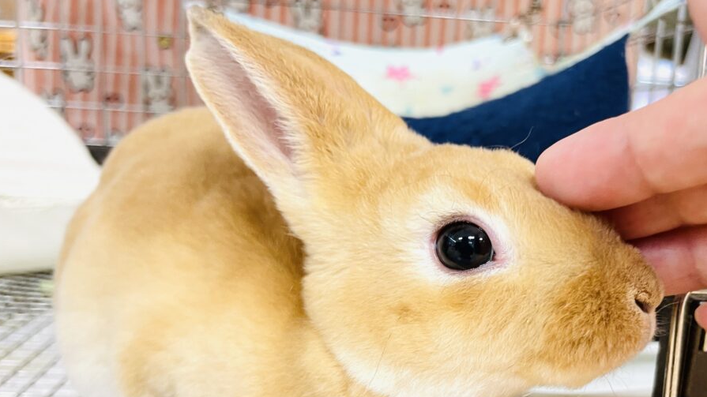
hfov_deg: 52.5
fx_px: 712
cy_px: 305
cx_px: 413
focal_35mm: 38
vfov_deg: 30.6
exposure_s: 1/50
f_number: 1.6
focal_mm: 4.2
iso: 125
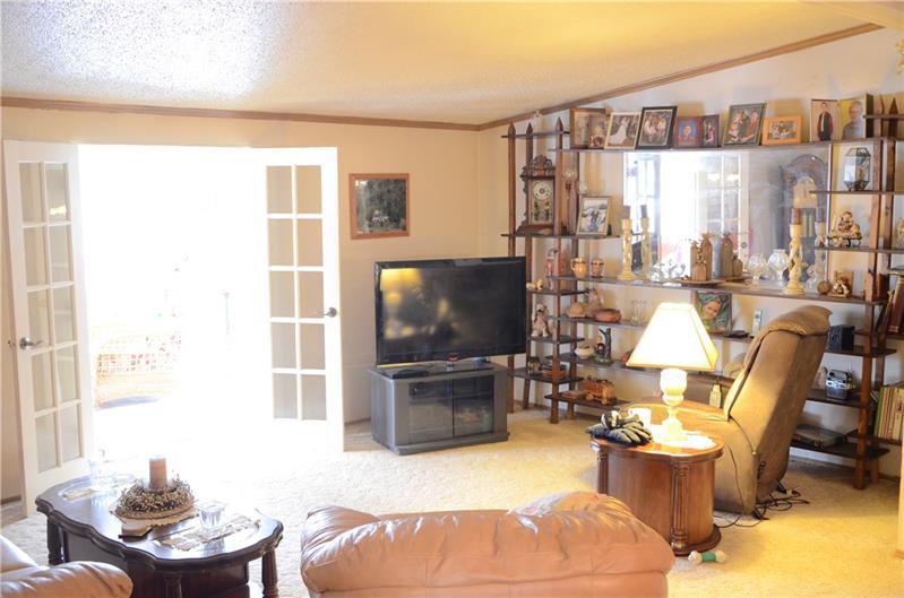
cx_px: 452
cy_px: 299
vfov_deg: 35.3
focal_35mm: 38
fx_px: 940
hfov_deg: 51.4
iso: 1600
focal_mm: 25
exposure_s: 1/13
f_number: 4
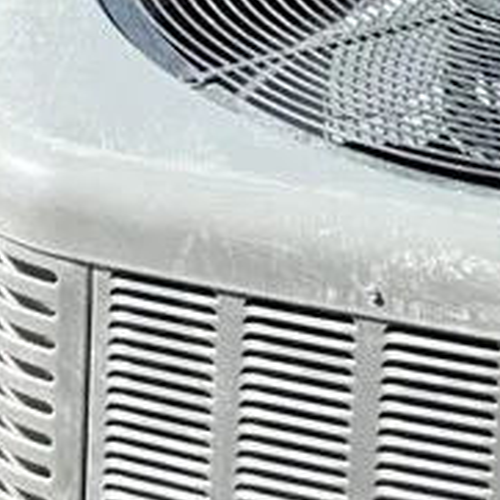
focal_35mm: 120
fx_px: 1961
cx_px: -122
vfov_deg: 12.5
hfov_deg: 14.0
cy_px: -558
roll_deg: -0.8
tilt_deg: -8.5
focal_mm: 6.76
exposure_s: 1/4673
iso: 80
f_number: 1.78
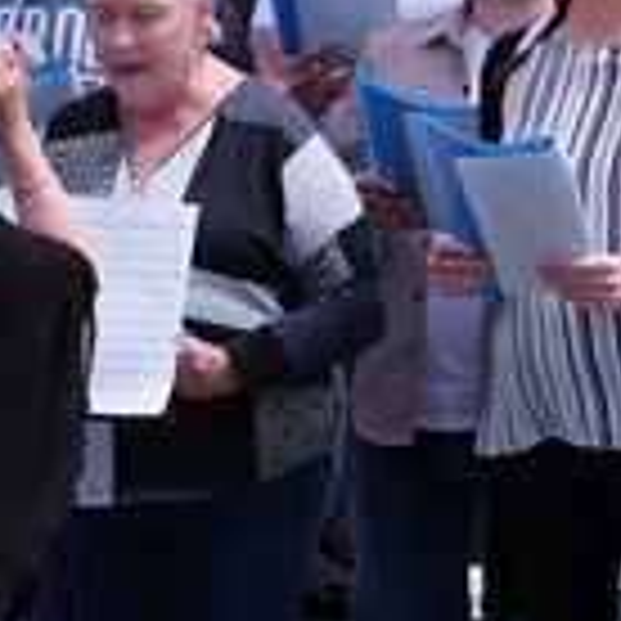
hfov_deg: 4.4
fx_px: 7997
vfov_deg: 4.4
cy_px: 410
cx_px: 266
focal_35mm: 394
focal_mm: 71.5
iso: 400
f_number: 5
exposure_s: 1/1700
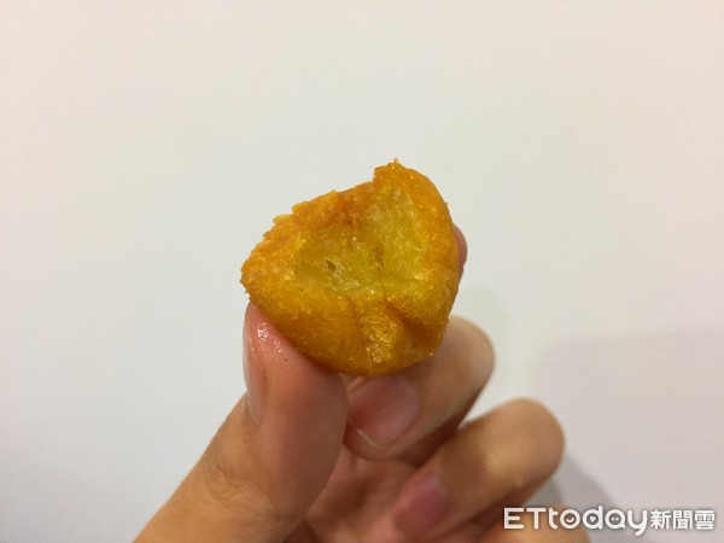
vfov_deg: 48.2
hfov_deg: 61.7
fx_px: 607
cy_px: 272
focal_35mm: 29
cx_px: 362
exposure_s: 1/30
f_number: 2.2
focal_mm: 4.15
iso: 100
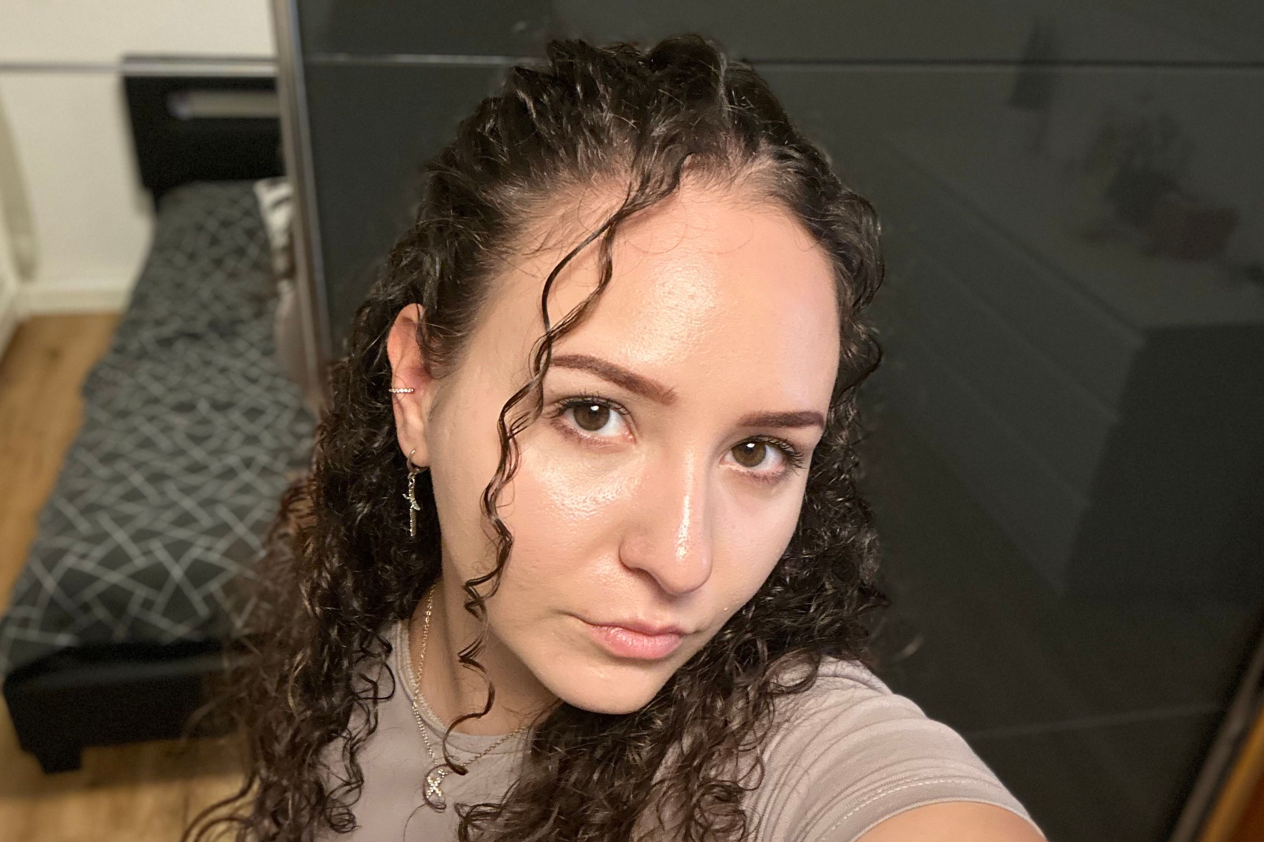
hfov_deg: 58.7
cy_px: 484
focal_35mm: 32
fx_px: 1123
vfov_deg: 41.0
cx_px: 640
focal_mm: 2.69
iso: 320
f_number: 1.9
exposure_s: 1/60
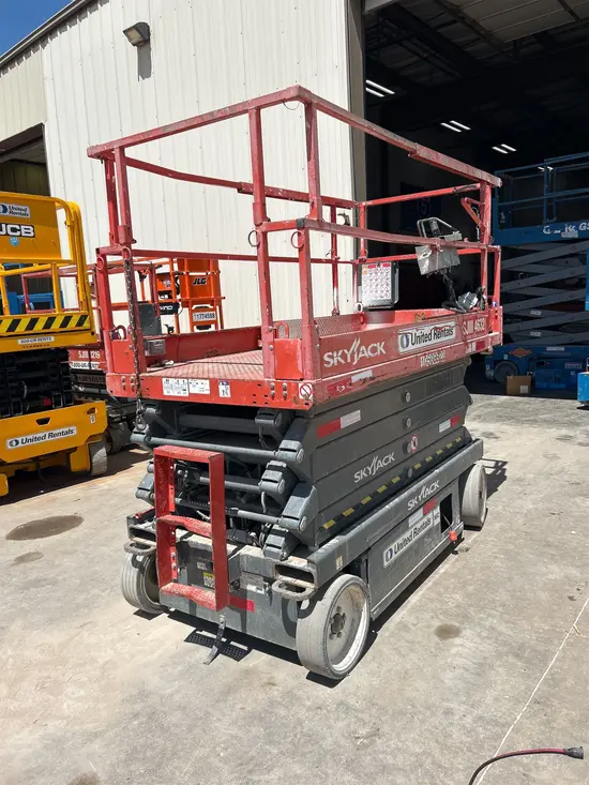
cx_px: 294
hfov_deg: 53.1
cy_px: 392
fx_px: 590
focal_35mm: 26
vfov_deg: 67.3
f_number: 1.5
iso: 50
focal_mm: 5.7
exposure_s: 1/6211
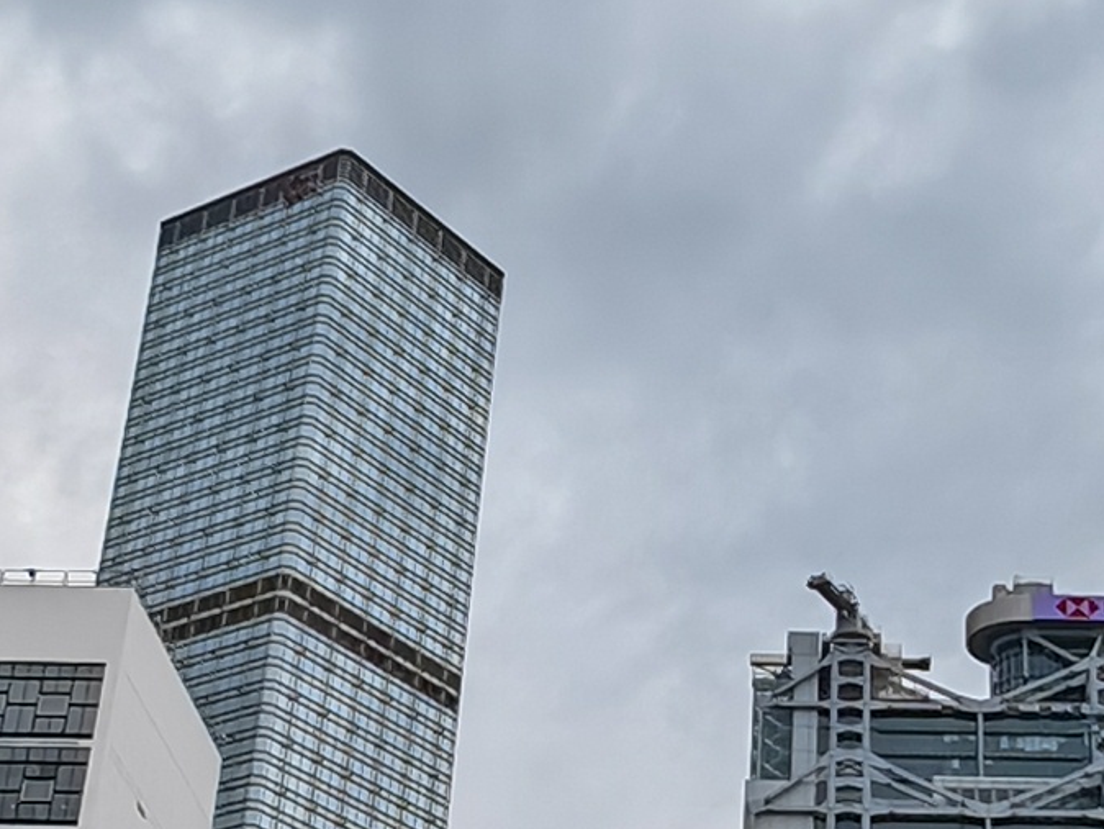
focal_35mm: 79
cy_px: 514
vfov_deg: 18.6
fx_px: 2520
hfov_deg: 24.4
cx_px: 835
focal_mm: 1.82
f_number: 2
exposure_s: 1/1100
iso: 50
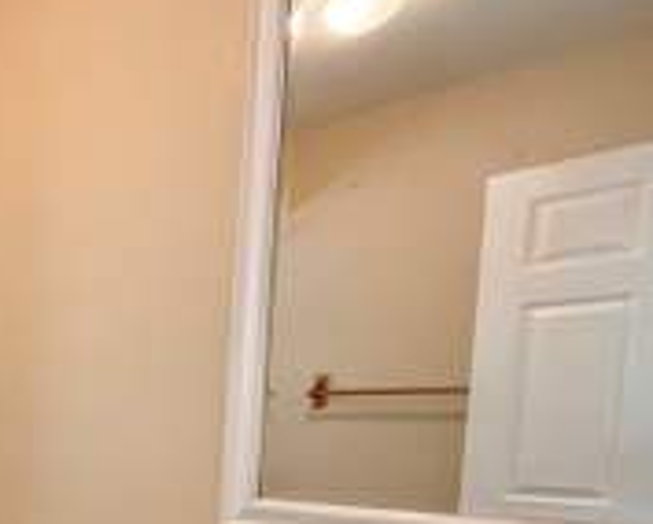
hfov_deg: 36.7
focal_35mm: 37
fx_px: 716
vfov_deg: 36.9
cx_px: -144
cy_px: 498
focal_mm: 2.22
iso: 400
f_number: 2.2
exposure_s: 1/60
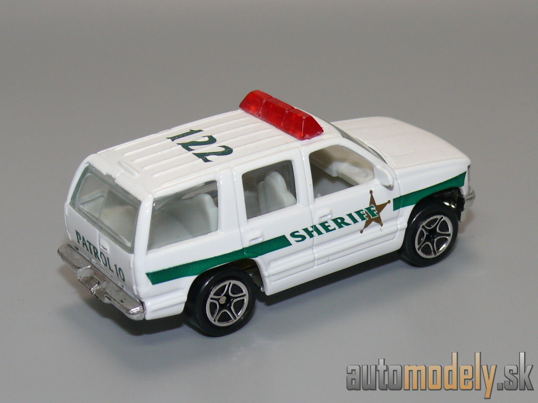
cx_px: 269
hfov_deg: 19.1
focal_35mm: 103
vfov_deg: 14.4
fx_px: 1601
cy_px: 202
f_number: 4
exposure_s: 1/30
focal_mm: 13.5
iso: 100
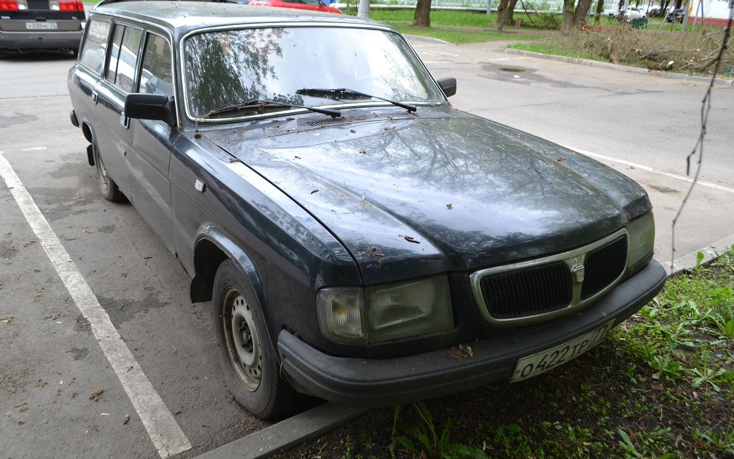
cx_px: 369
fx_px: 560
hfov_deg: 66.5
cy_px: 212
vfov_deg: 44.5
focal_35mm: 28
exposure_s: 1/100
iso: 400
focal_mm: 18
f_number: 5
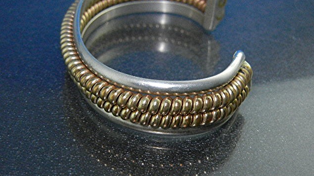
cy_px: 69
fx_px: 541
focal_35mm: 65
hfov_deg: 32.4
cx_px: 158
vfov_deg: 18.5
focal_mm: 10.6
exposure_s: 1/30
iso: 800
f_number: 8
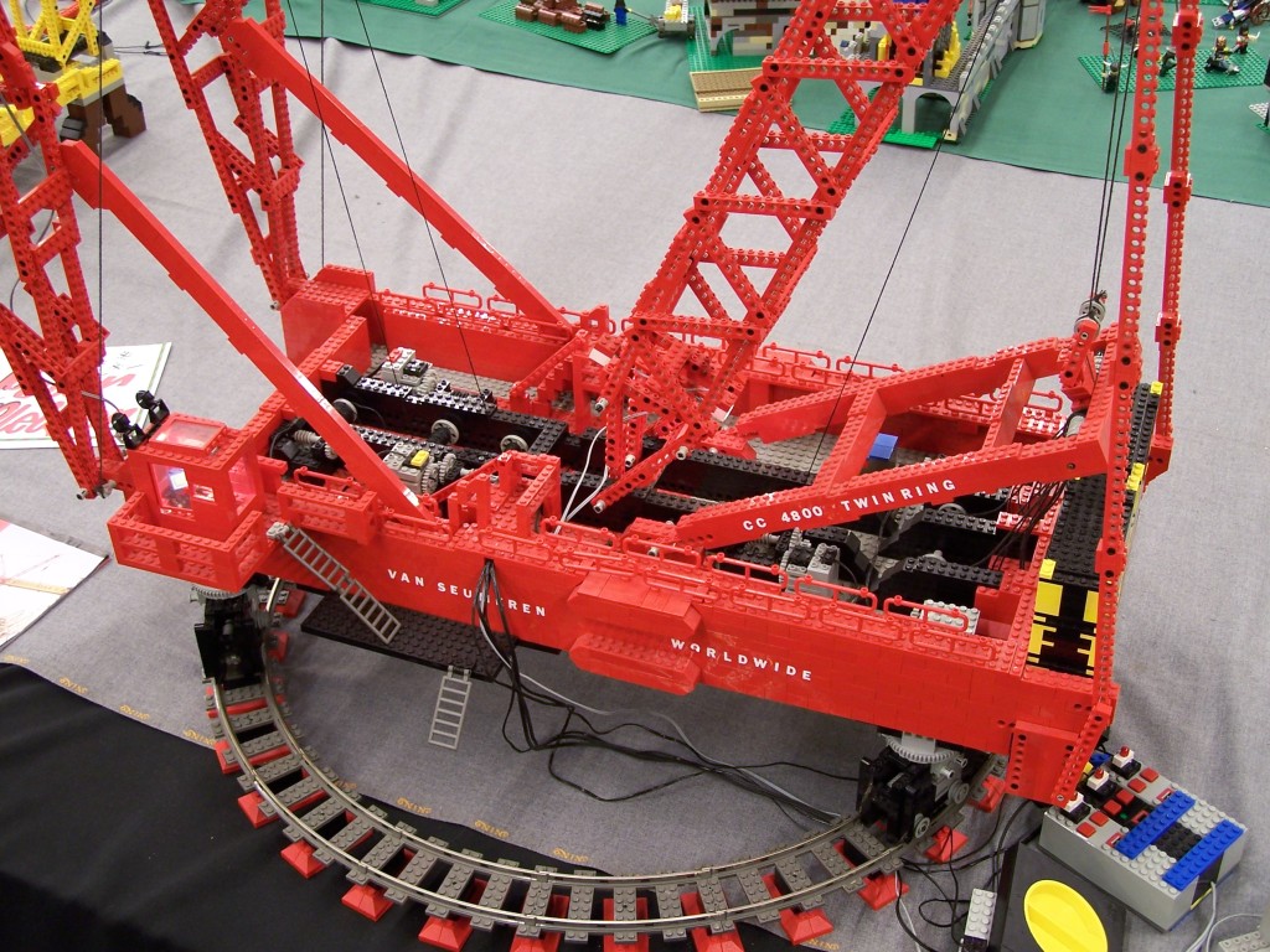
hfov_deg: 37.5
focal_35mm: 51
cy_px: 476
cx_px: 635
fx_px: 1871
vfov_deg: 28.6
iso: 80
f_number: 3
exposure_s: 1/2
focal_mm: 8.5
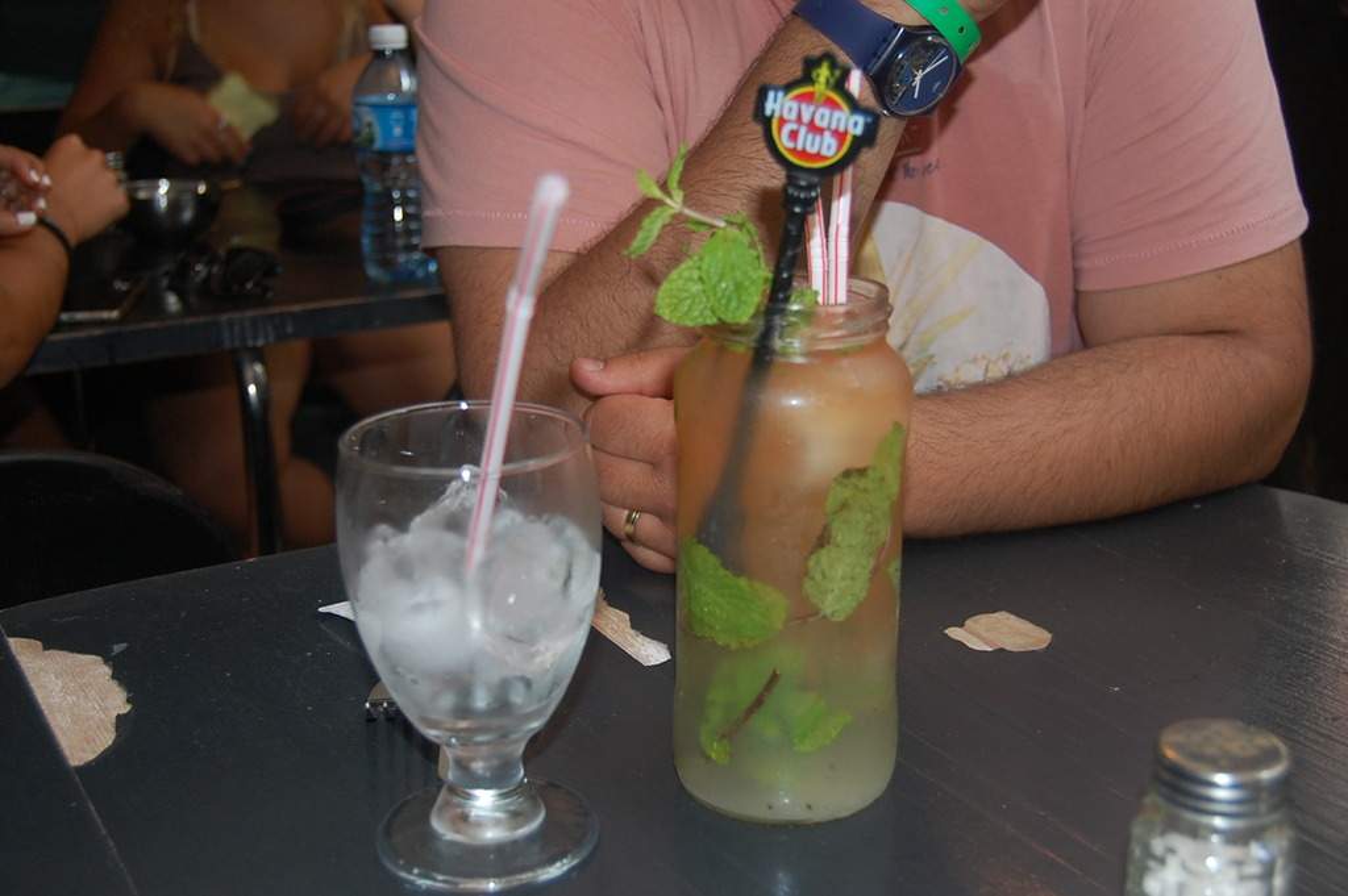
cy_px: 448
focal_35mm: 45
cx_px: 674
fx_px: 1684
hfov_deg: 43.6
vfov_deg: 29.8
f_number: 4.2
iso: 400
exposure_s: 1/60
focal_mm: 30
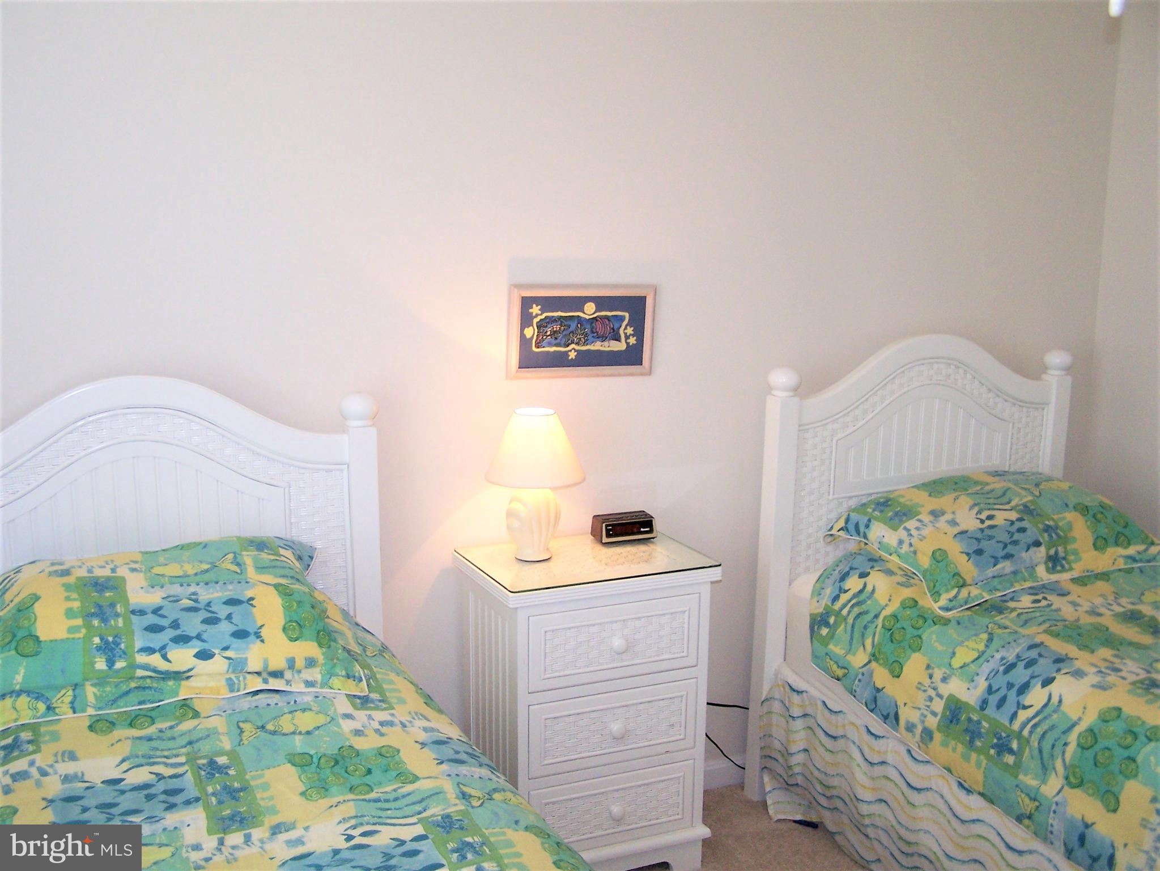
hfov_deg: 49.0
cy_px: 436
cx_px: 580
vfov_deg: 37.7
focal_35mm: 38
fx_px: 1274
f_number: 2.8
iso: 140
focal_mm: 6.3
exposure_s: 1/90
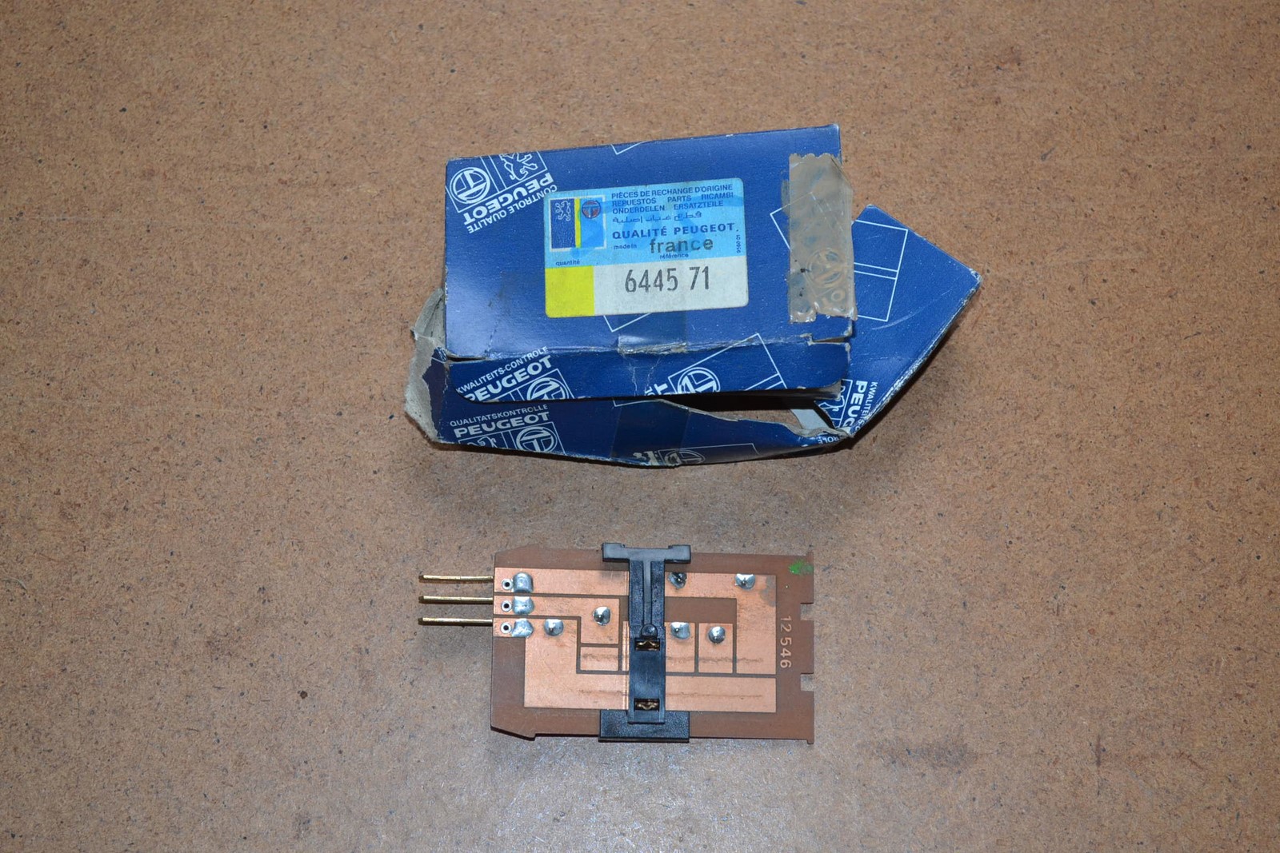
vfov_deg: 21.6
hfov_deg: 31.9
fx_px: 2240
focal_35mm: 63
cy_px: 426
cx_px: 640
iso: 900
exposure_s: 1/60
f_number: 5.3
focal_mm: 42
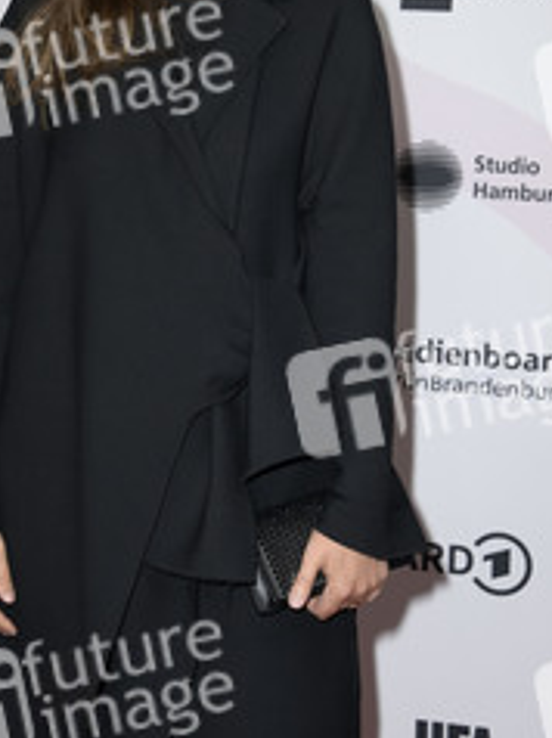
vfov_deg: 18.7
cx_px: 164
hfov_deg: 14.0
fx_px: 2237
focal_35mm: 105
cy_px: 229
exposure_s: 1/250
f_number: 6.3
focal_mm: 65
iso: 400
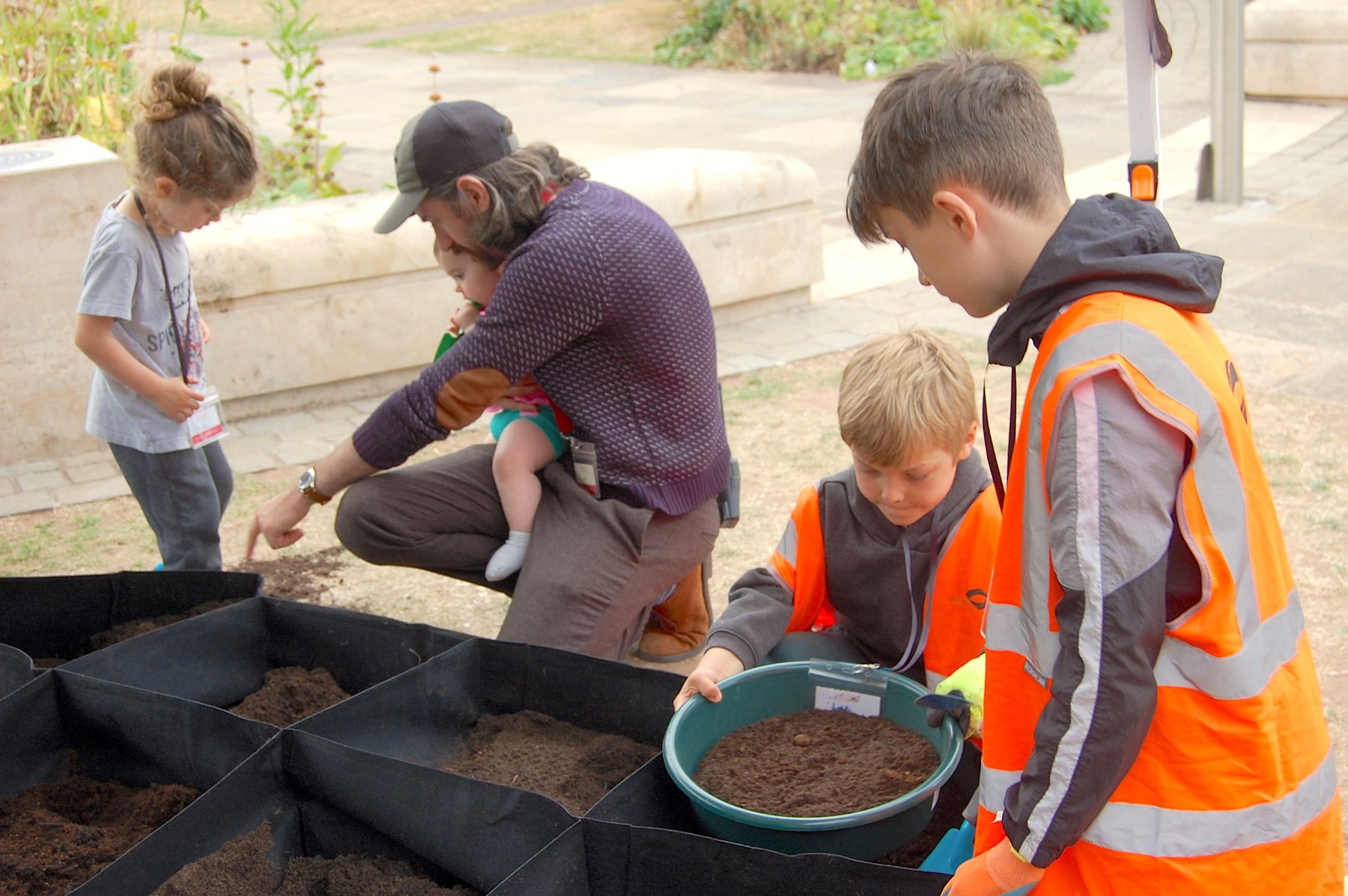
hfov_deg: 38.9
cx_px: 674
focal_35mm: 51
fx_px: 1908
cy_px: 448
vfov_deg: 26.4
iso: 200
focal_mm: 34
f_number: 6.3
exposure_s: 1/160
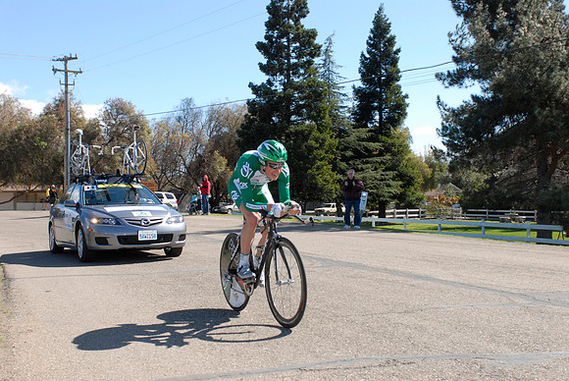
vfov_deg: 32.0
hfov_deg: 46.4
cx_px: 284
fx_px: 664
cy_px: 190
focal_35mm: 42
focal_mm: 28
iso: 400
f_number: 5.6
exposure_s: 1/1000
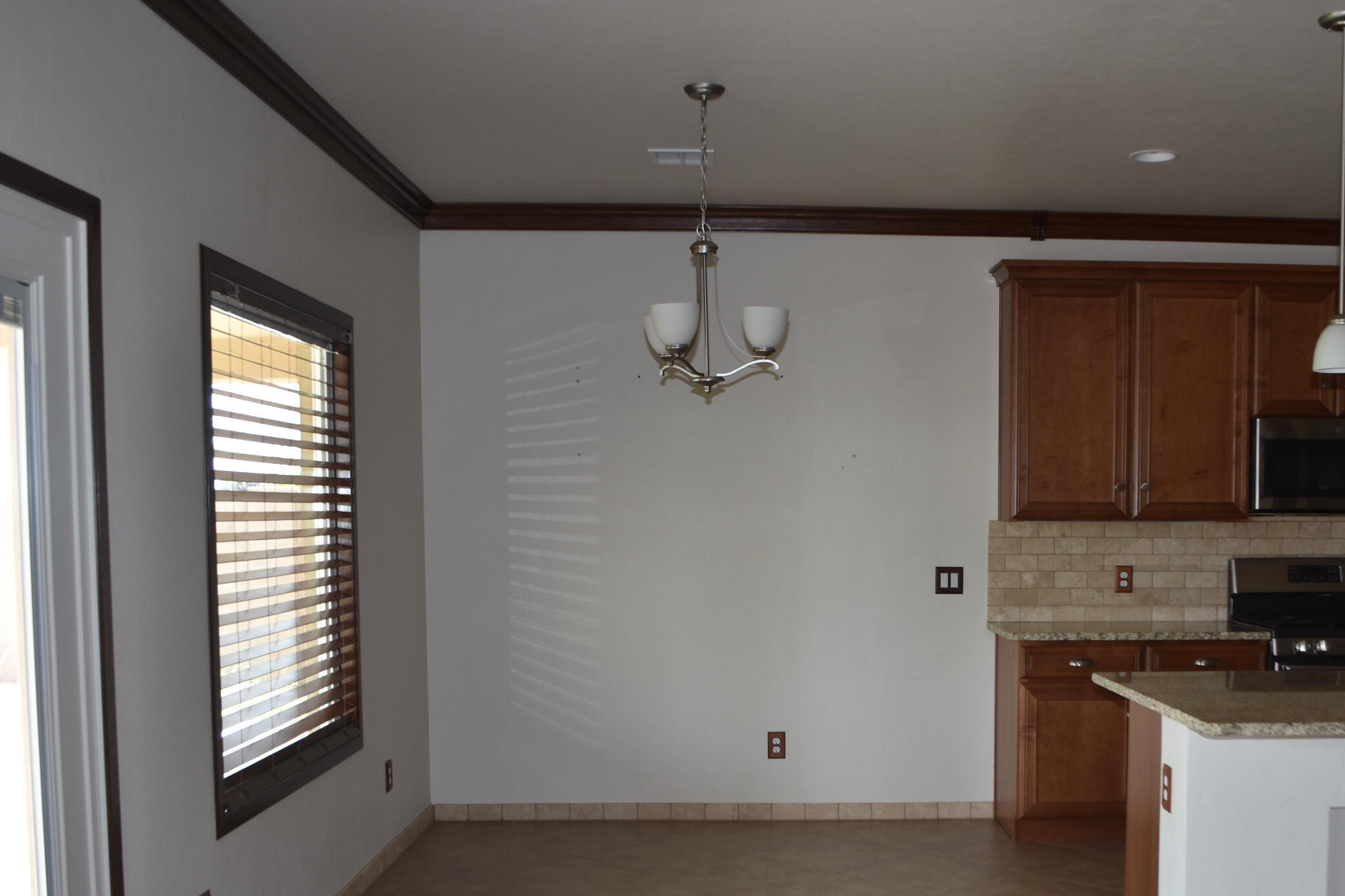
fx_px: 1457
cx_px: 815
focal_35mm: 39
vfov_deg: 33.9
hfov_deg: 49.2
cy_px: 594
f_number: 4.5
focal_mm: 18
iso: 200
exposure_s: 1/80
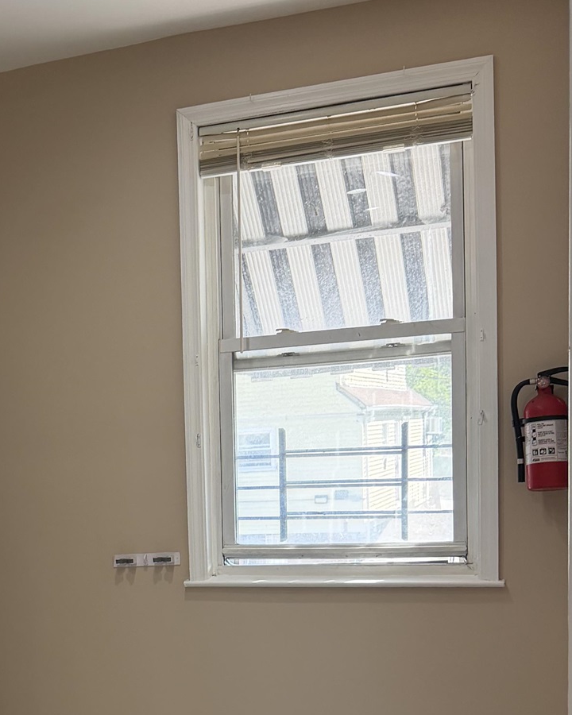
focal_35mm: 60
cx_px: -105
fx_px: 1270
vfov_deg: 30.7
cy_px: 572
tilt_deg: -5.4
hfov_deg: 23.3
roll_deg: +3.3
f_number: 1.78
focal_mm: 6.76
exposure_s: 1/230
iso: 200
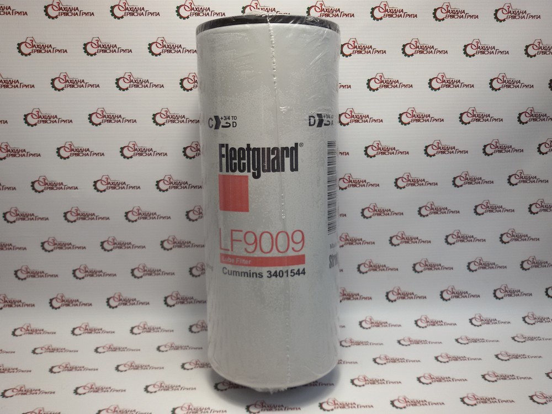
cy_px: 207
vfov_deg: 45.4
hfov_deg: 58.4
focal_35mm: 31
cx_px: 276
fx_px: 494
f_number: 2.4
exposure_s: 1/50
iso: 40
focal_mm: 2.93
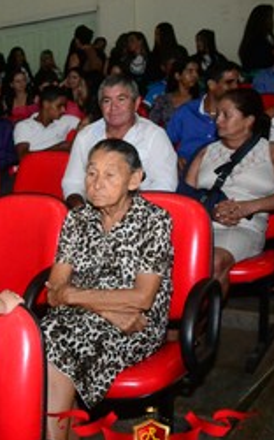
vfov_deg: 36.8
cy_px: 257
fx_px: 658
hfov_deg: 20.7
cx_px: -112
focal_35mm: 55
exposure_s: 1/80
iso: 3200
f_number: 6.3
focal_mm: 20
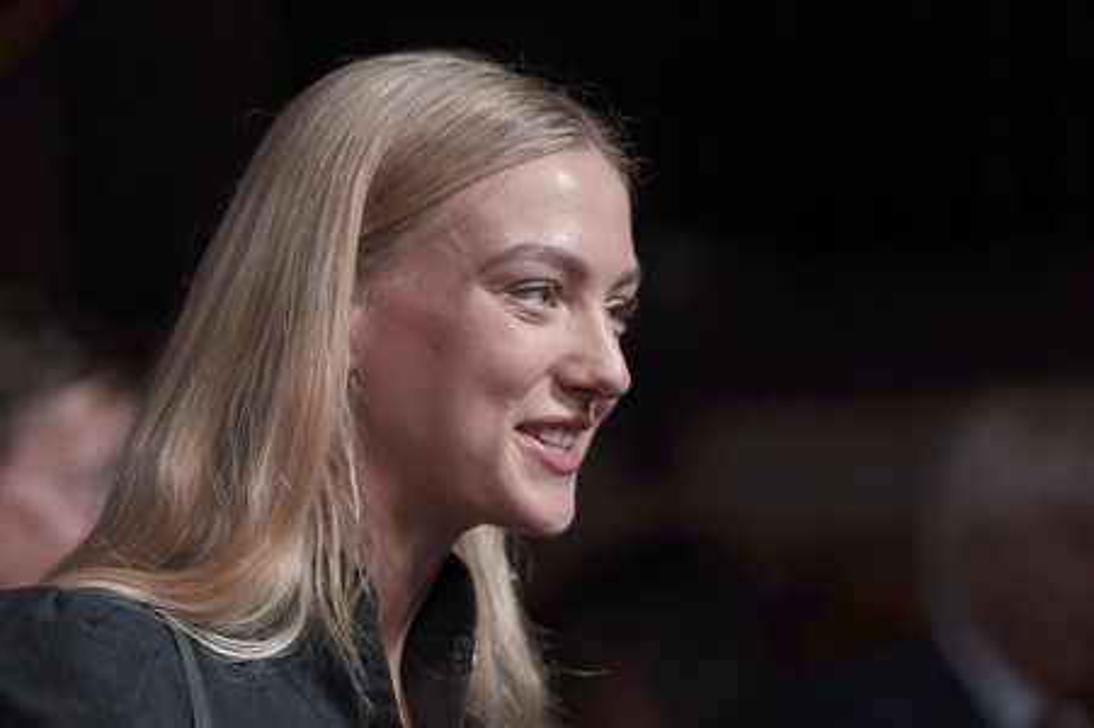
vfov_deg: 8.2
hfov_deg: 12.2
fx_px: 5101
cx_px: 547
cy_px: 364
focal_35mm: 168
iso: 500
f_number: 3.5
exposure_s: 1/250
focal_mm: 168
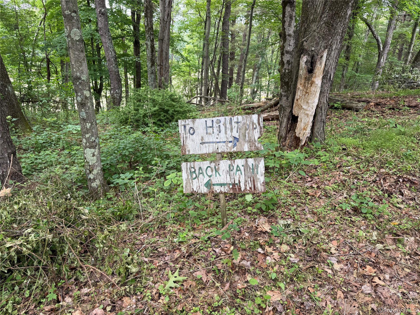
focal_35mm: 24
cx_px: 210
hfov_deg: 71.6
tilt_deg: -19.4
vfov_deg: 56.8
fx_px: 291
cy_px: 158
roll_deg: -3.4
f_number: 1.78
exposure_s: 1/121
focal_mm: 6.76
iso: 50
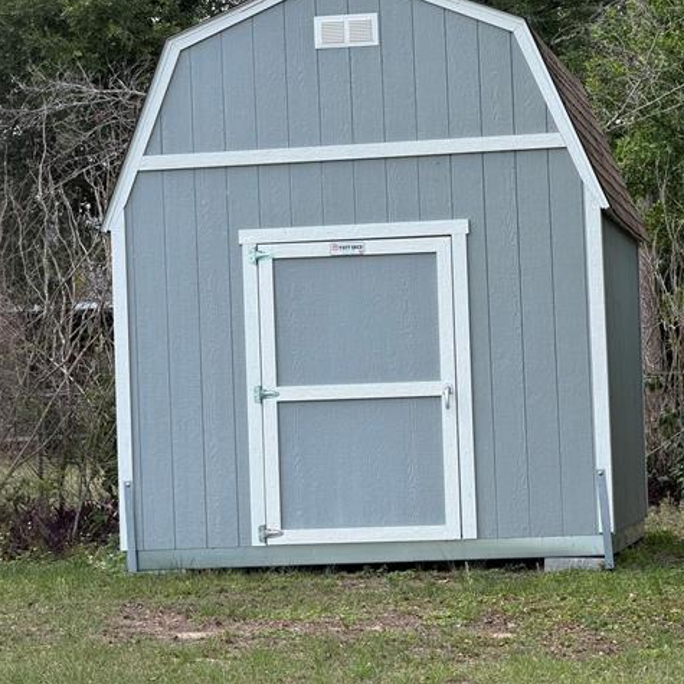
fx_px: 3197
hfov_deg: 12.2
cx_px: 384
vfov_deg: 12.2
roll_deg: +2.3
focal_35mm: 143
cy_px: 338
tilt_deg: +2.8
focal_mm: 16.89
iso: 50
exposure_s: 1/424
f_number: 2.8
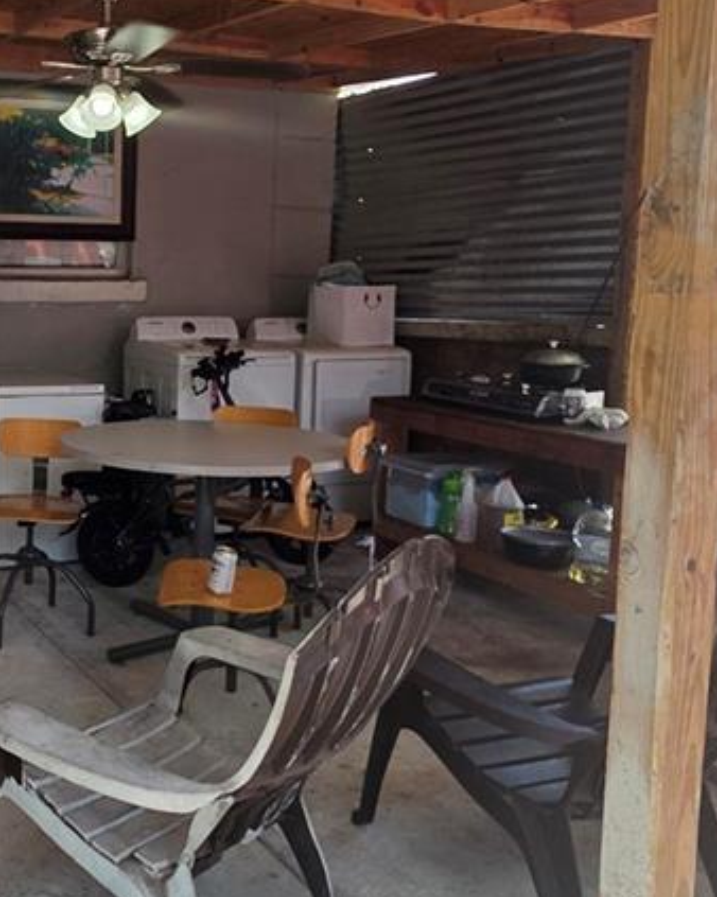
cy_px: 418
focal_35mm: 36
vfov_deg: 50.3
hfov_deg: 38.2
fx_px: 956
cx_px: 66
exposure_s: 1/282
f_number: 1.9
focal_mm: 2.2
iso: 40
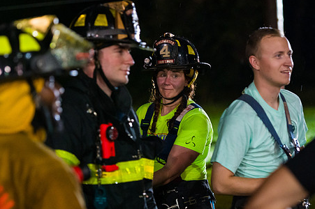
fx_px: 1259
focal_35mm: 144
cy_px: 104
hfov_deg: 14.3
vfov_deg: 9.5
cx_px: 168
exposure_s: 1/200
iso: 12800
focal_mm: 112
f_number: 3.2
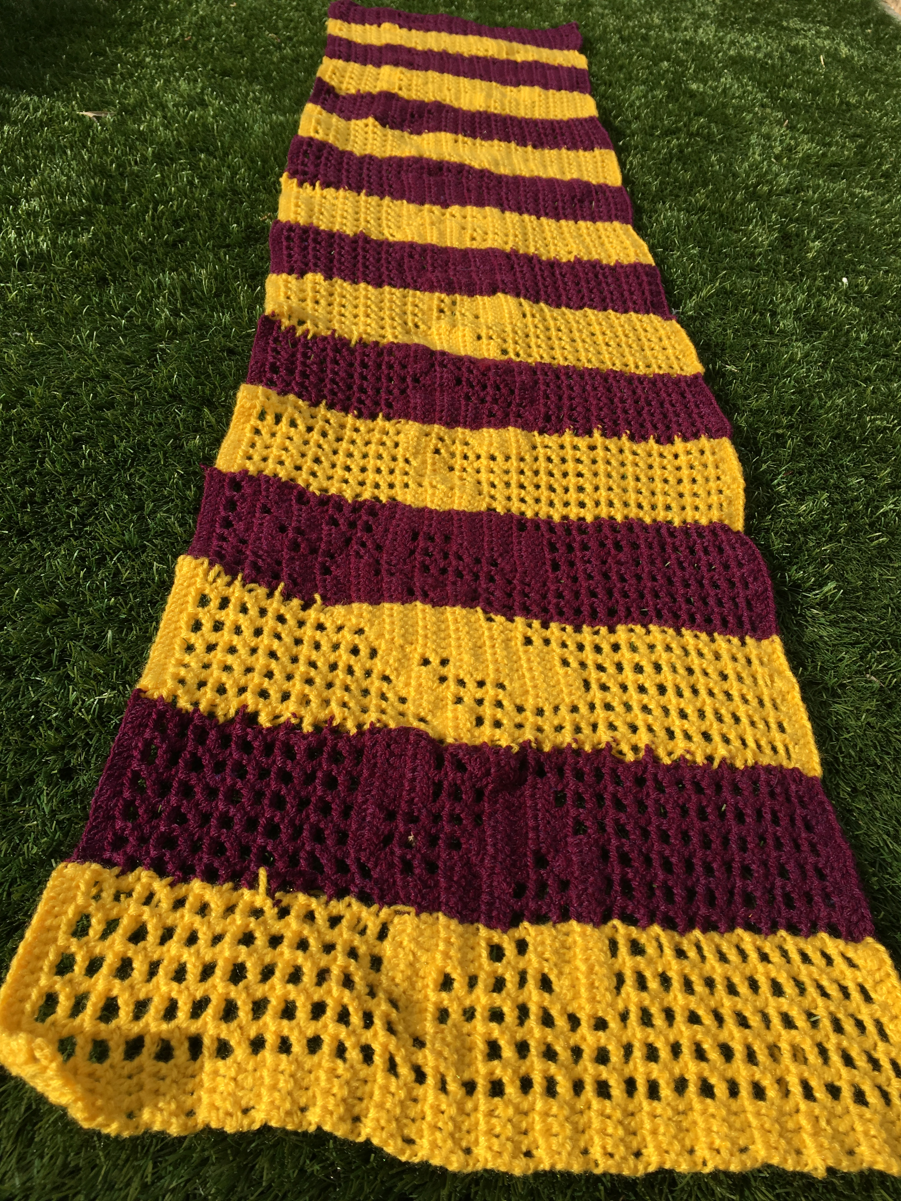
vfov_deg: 61.7
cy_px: 600
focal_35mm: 29
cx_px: 450
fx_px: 1006
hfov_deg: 48.2
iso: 25
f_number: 2.2
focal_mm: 4.15
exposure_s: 1/1748
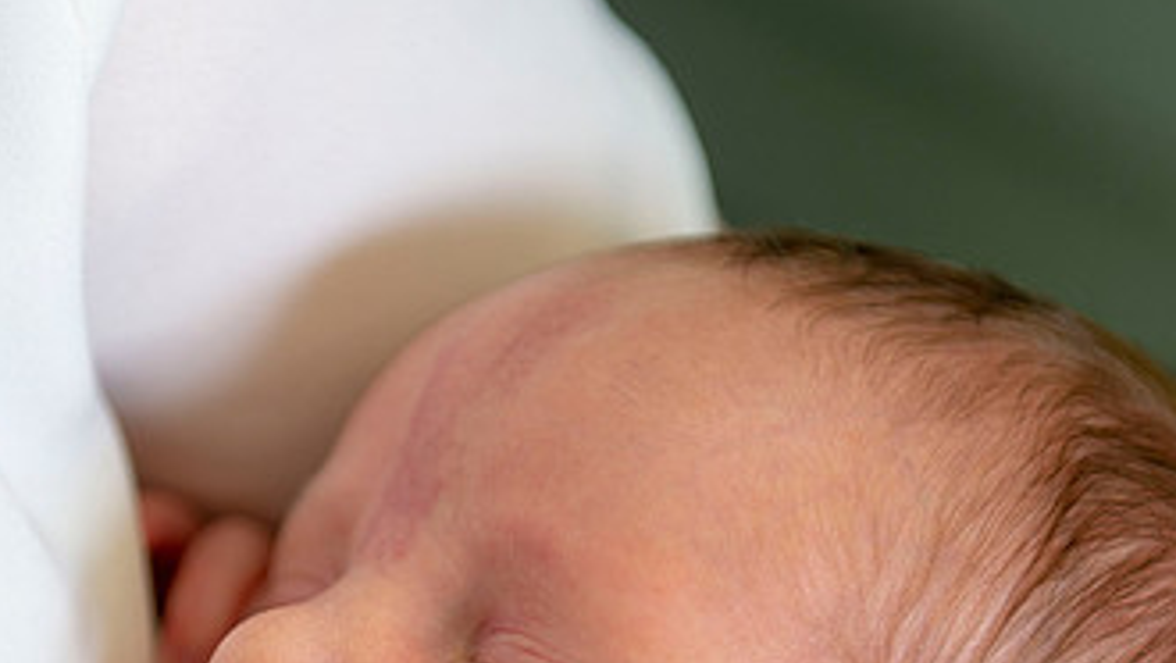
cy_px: 738
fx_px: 4742
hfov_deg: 14.1
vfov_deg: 7.9
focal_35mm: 152
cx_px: 400
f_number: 2.8
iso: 320
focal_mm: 70
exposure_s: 1/160
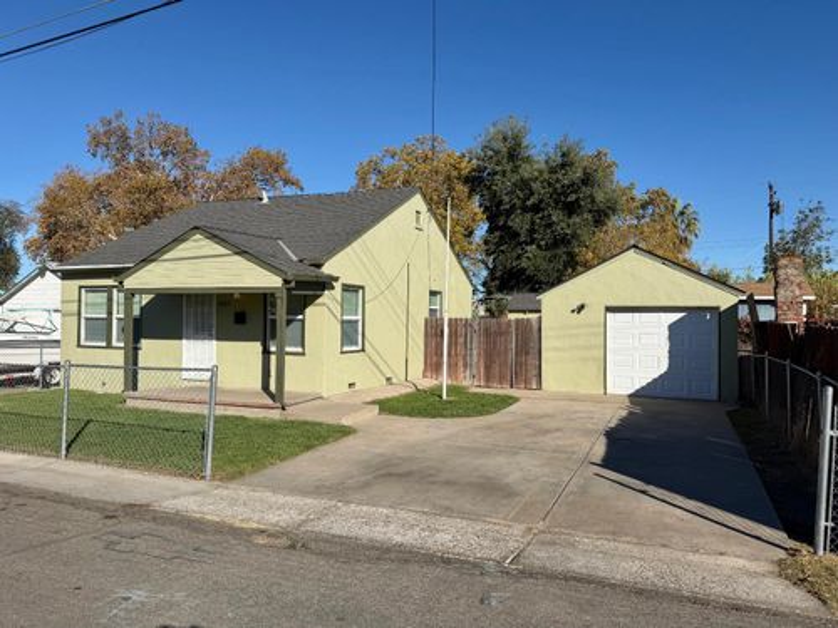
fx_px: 581
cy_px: 314
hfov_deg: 71.6
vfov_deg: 56.8
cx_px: 419
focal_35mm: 24
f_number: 1.78
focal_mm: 6.76
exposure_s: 1/7353
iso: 80
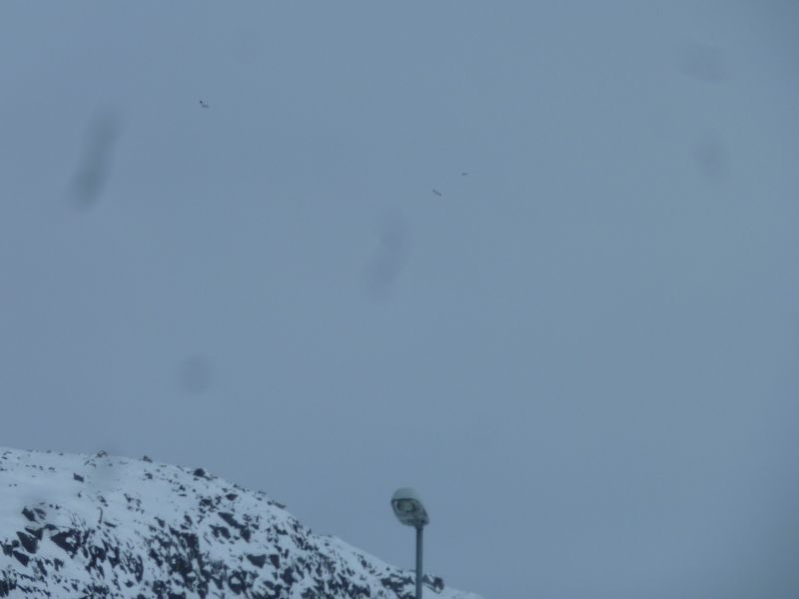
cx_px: 400
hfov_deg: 9.4
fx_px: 4847
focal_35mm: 210
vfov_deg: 7.1
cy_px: 300
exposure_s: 1/1300
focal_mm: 34.4
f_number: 6.3
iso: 80
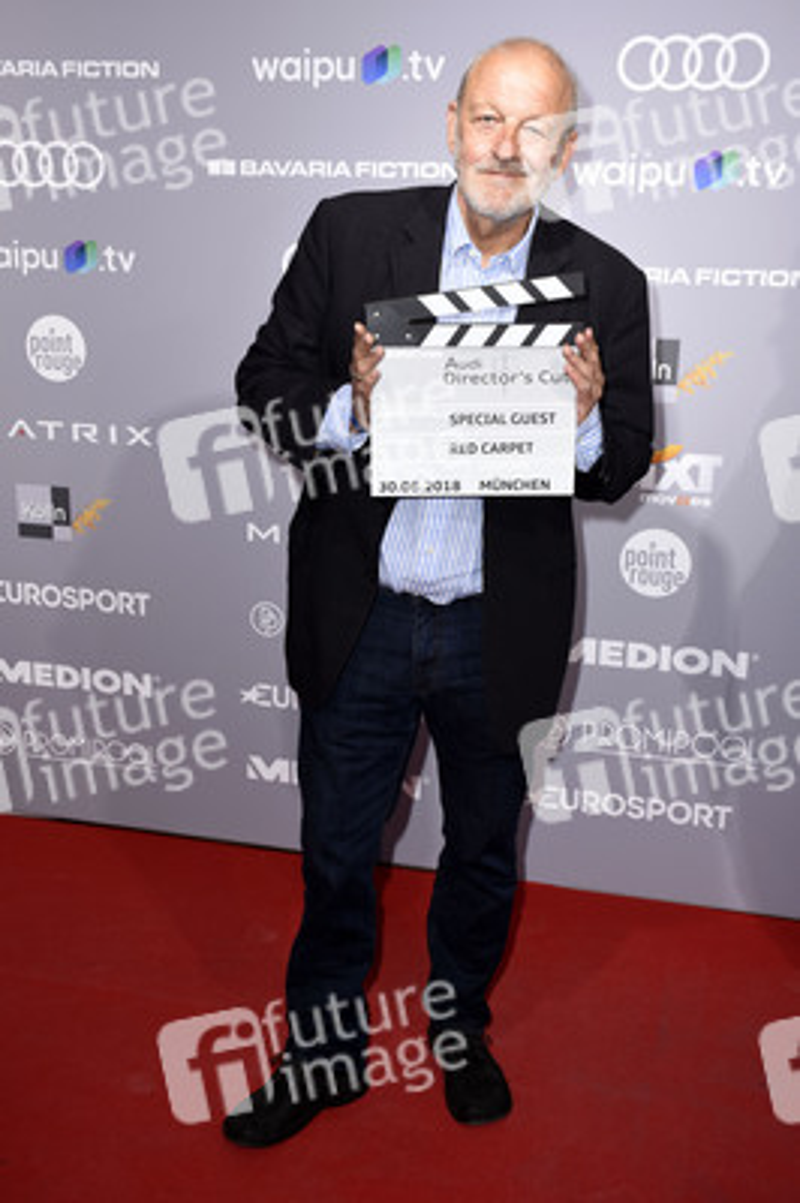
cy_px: 602
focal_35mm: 39
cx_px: 400
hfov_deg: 34.2
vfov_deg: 49.6
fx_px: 1302
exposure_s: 1/160
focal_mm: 26
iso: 320
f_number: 6.3
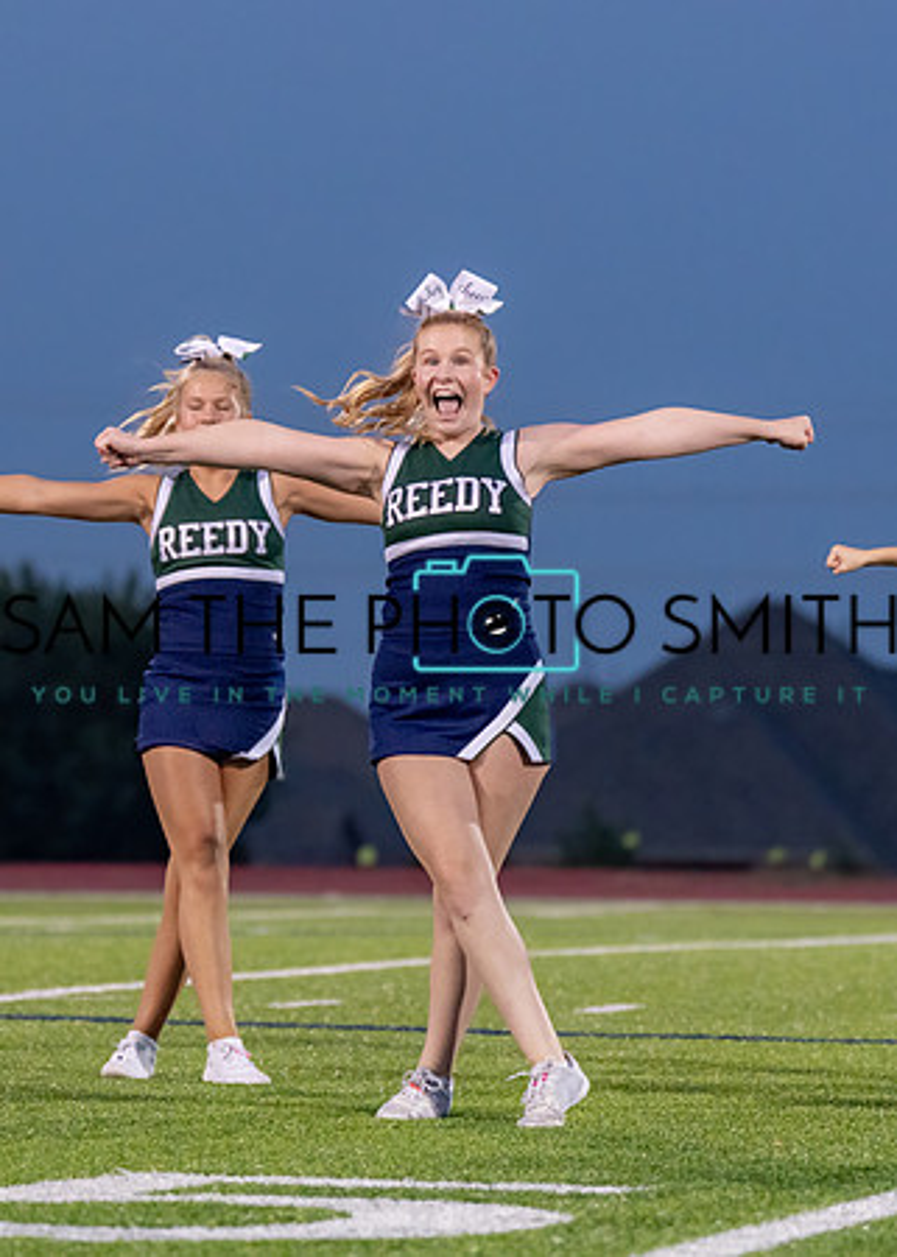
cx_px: 349
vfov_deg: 9.0
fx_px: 8029
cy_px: 593
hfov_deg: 6.4
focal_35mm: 225
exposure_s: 1/1000
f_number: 2.8
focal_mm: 108
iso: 1250
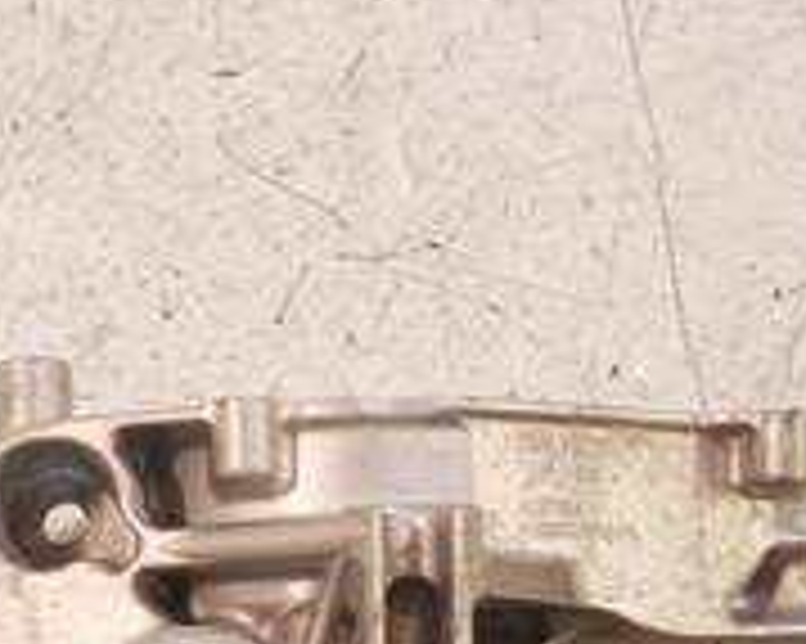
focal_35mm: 68
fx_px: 1621
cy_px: 703
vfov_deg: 21.4
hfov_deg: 26.9
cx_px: 72
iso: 640
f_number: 3.5
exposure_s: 1/60
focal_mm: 13
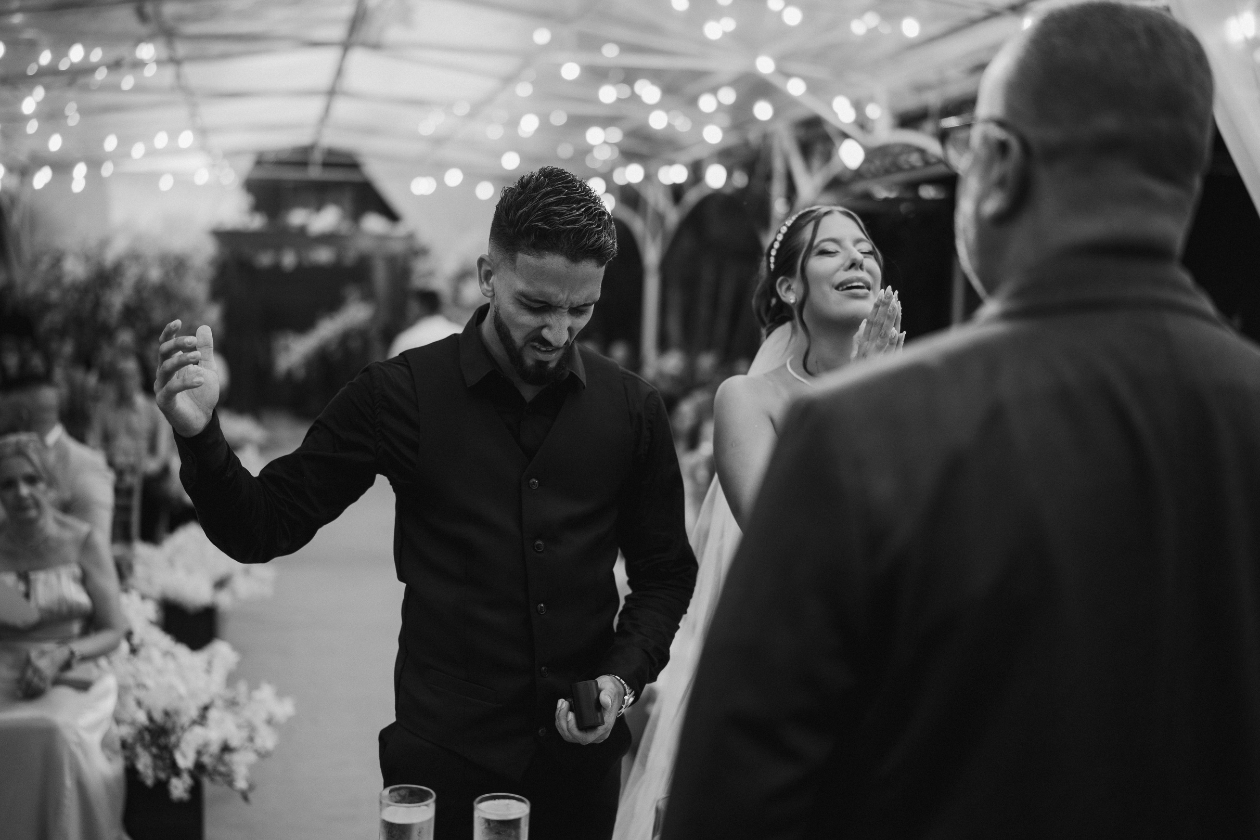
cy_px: 426
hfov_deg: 51.9
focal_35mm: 37
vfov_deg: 35.9
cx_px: 606
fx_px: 1295
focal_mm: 35
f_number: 1.3
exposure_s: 1/250
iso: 250
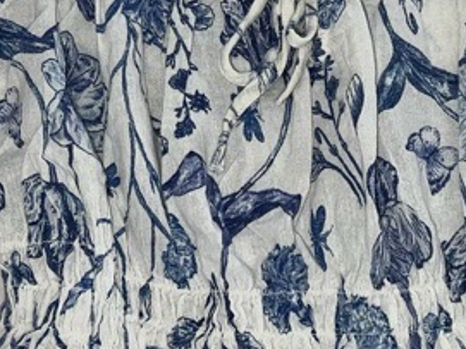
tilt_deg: -73.9
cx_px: 310
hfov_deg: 20.4
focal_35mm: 96
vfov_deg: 15.3
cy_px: 89
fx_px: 1292
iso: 64
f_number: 1.5
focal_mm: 5.7
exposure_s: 1/61
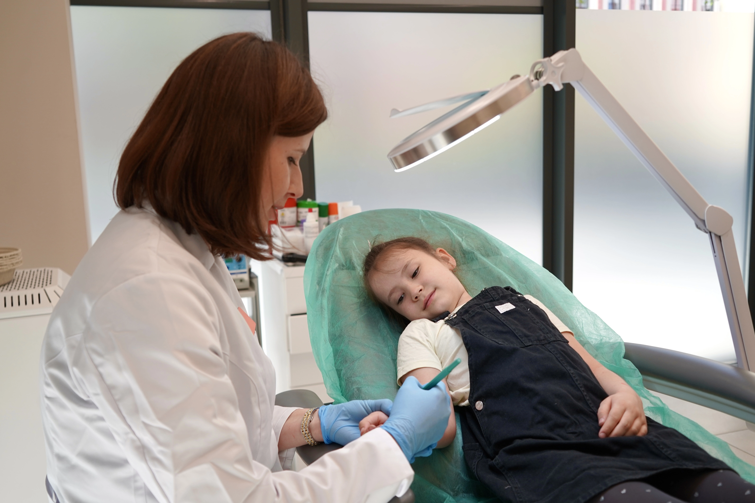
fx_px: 692
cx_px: 378
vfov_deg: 40.0
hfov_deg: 57.2
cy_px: 252
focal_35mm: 33
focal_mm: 33
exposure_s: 1/160
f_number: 4
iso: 250
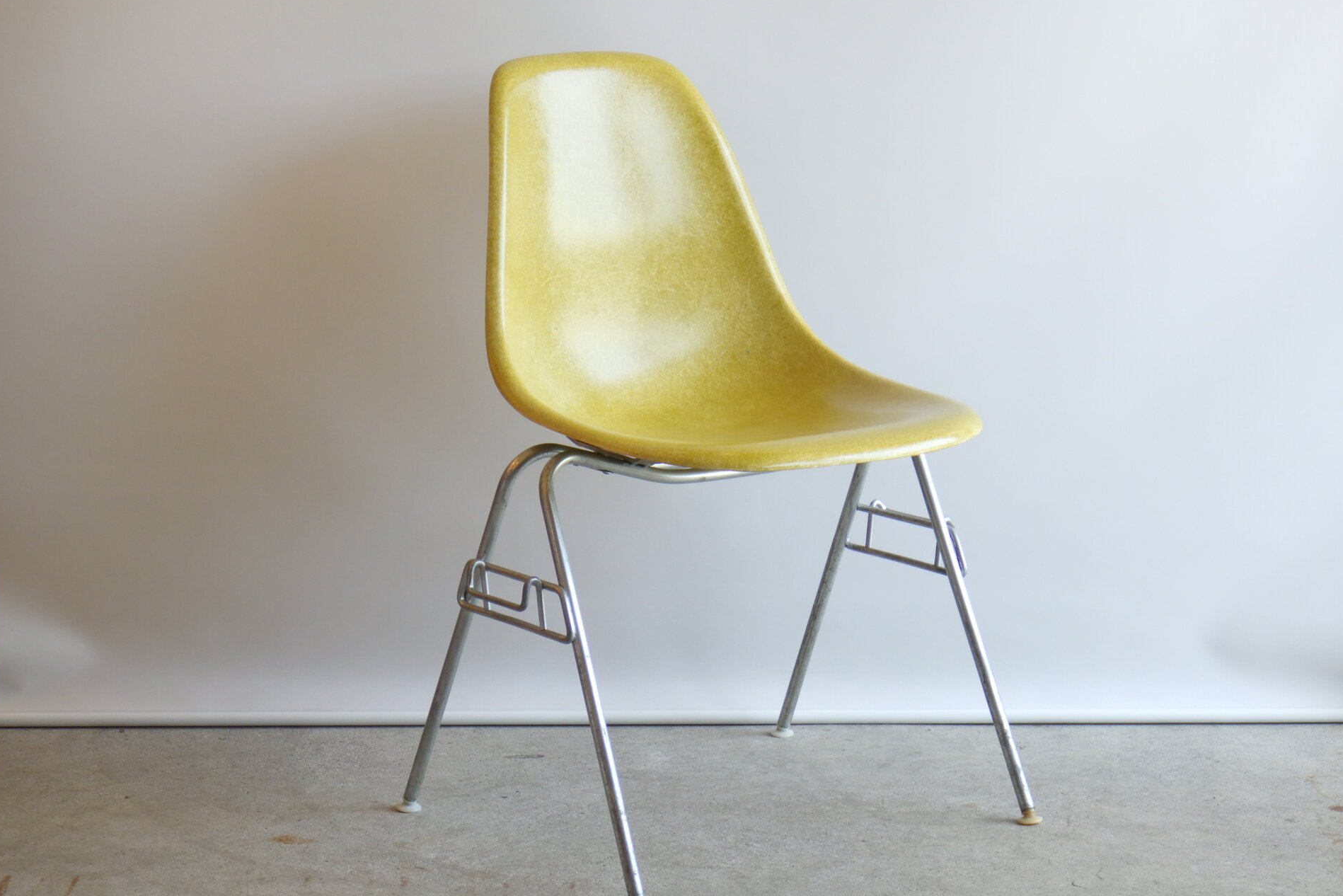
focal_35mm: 81
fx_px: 3022
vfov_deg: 16.9
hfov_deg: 25.1
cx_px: 672
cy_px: 454
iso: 125
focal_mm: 13.7
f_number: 4.8
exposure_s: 1/30
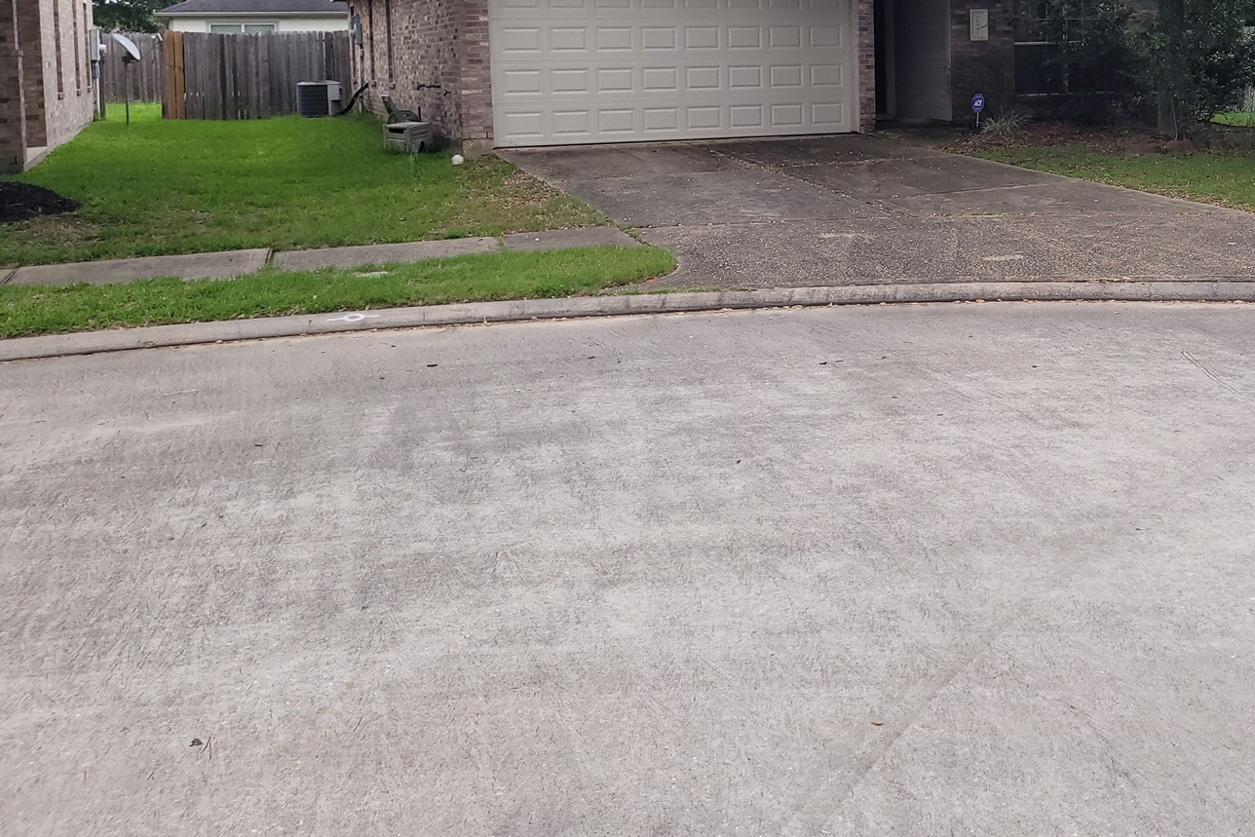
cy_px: 142
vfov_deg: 30.3
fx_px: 1499
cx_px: 963
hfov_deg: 43.7
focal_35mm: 43
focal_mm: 5.4
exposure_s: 1/1078
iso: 40
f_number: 1.8
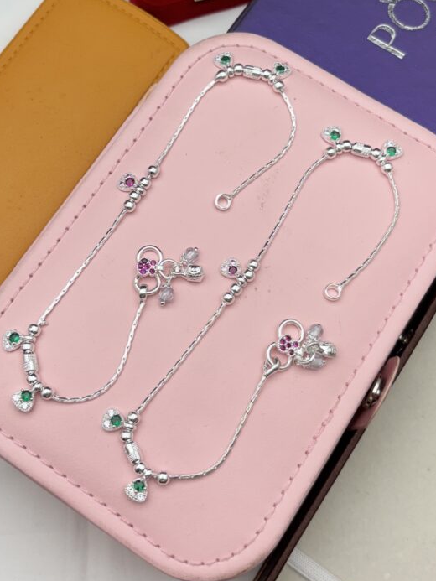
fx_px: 504
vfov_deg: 59.9
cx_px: 204
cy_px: 267
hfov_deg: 46.8
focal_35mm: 30
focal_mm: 5.96
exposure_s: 1/100
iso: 40
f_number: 1.6
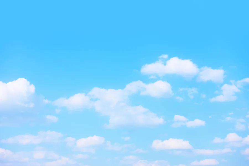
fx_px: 484
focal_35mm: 70
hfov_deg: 28.8
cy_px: 83
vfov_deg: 19.5
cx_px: 124
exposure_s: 1/400
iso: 80
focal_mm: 25.7
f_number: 6.3
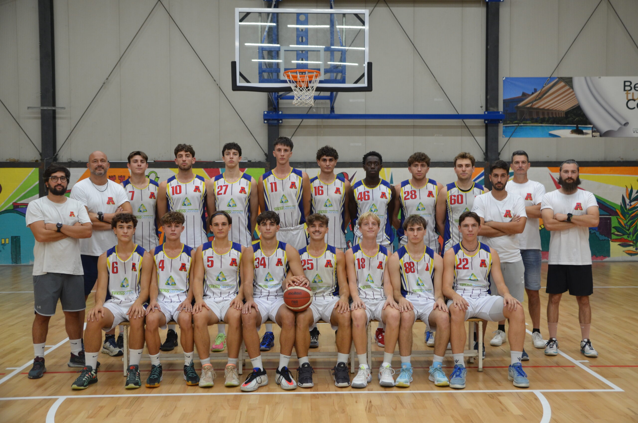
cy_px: 212
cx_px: 319
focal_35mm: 44
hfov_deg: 45.0
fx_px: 769
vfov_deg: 30.7
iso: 640
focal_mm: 29
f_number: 4
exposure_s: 1/60
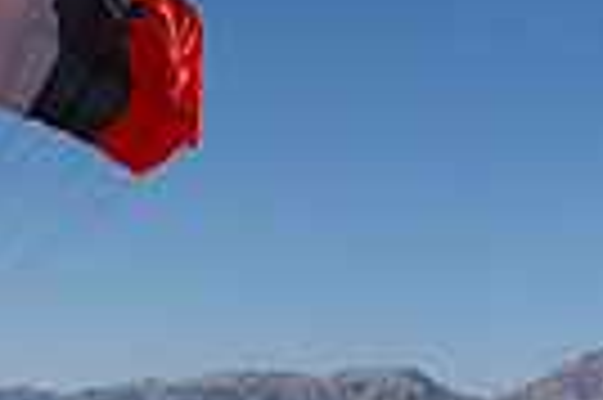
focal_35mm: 104
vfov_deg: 12.7
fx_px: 1740
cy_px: 528
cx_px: -148
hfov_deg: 18.5
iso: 800
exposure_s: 1/2000
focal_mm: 24
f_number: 11
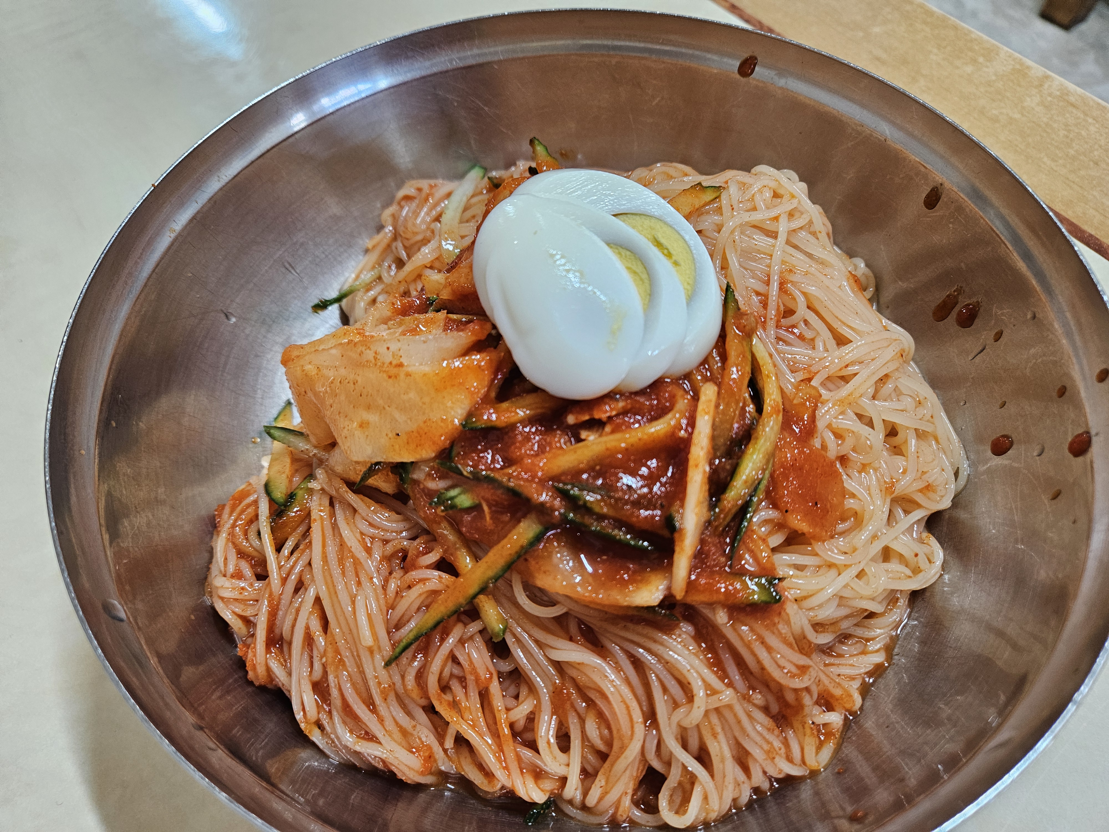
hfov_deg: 73.9
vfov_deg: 58.9
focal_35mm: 23
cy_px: 416
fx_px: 737
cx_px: 554
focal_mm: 5.4
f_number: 1.8
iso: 320
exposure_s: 1/120
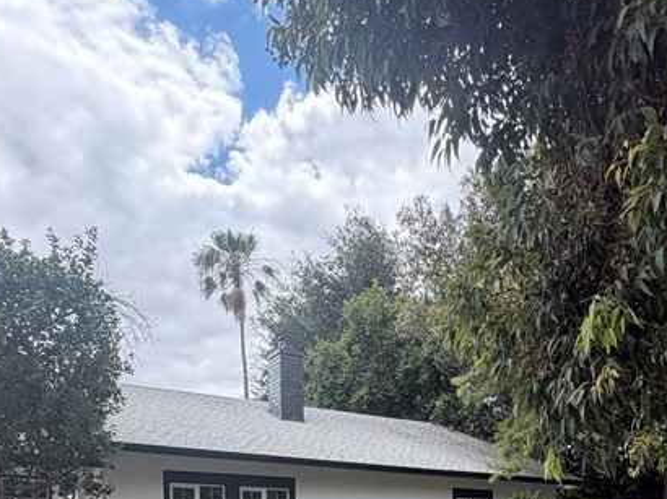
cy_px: 549
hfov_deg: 52.3
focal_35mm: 35
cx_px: 395
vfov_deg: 34.9
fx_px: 674
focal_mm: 2.22
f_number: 2.2
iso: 40
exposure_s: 1/506
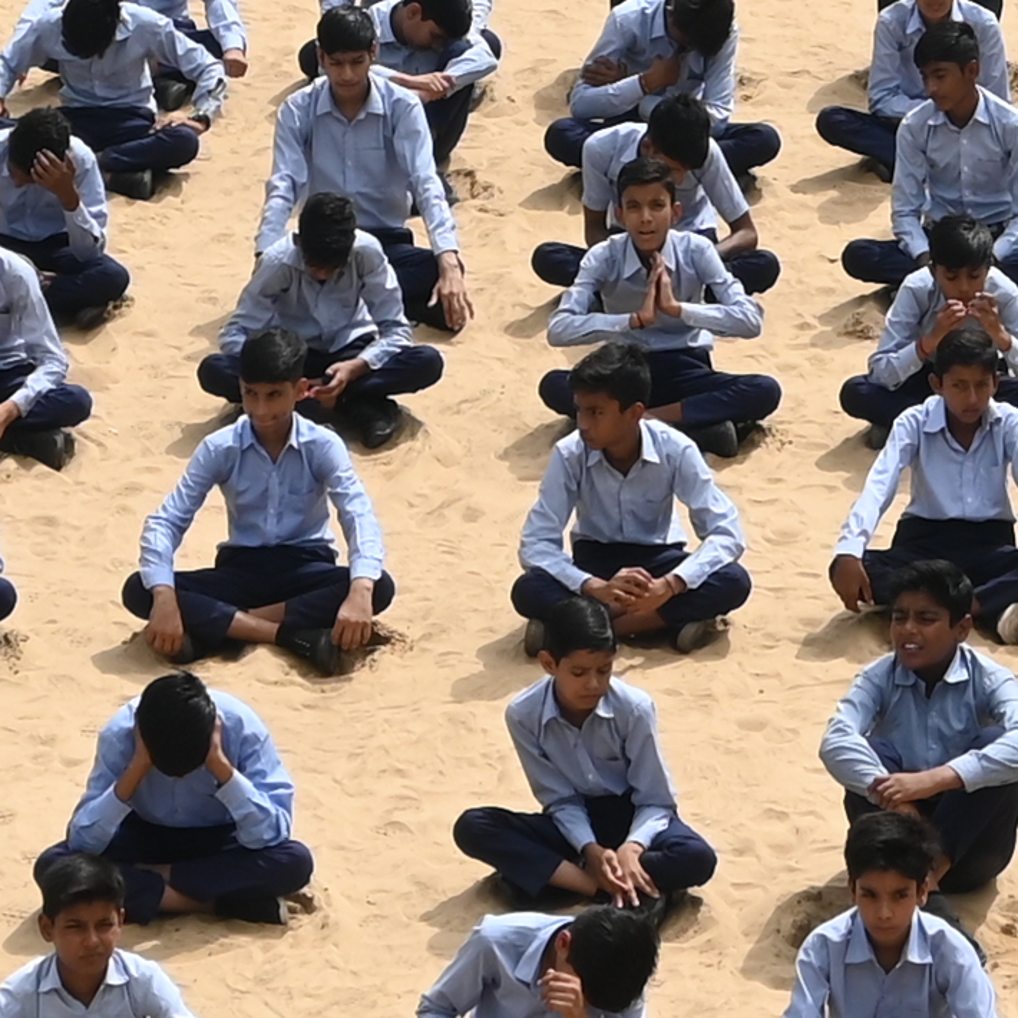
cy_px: -703
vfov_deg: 8.3
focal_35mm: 205
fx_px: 6821
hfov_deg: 8.5
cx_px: 1100
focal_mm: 20.5
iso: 100
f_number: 7.1
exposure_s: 1/400
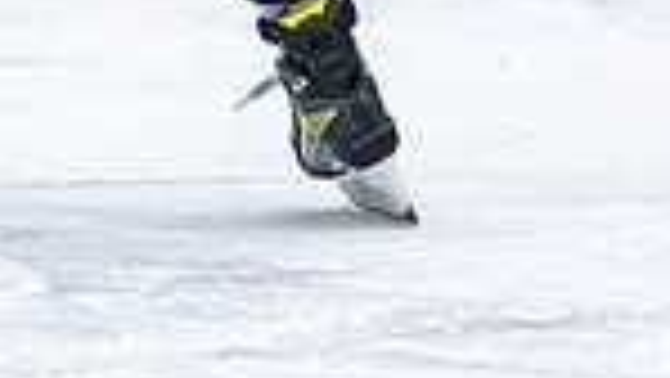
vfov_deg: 1.5
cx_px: 75
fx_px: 14060
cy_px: -559
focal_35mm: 791
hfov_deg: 2.7
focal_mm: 102
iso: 1800
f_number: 2.8
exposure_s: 1/640
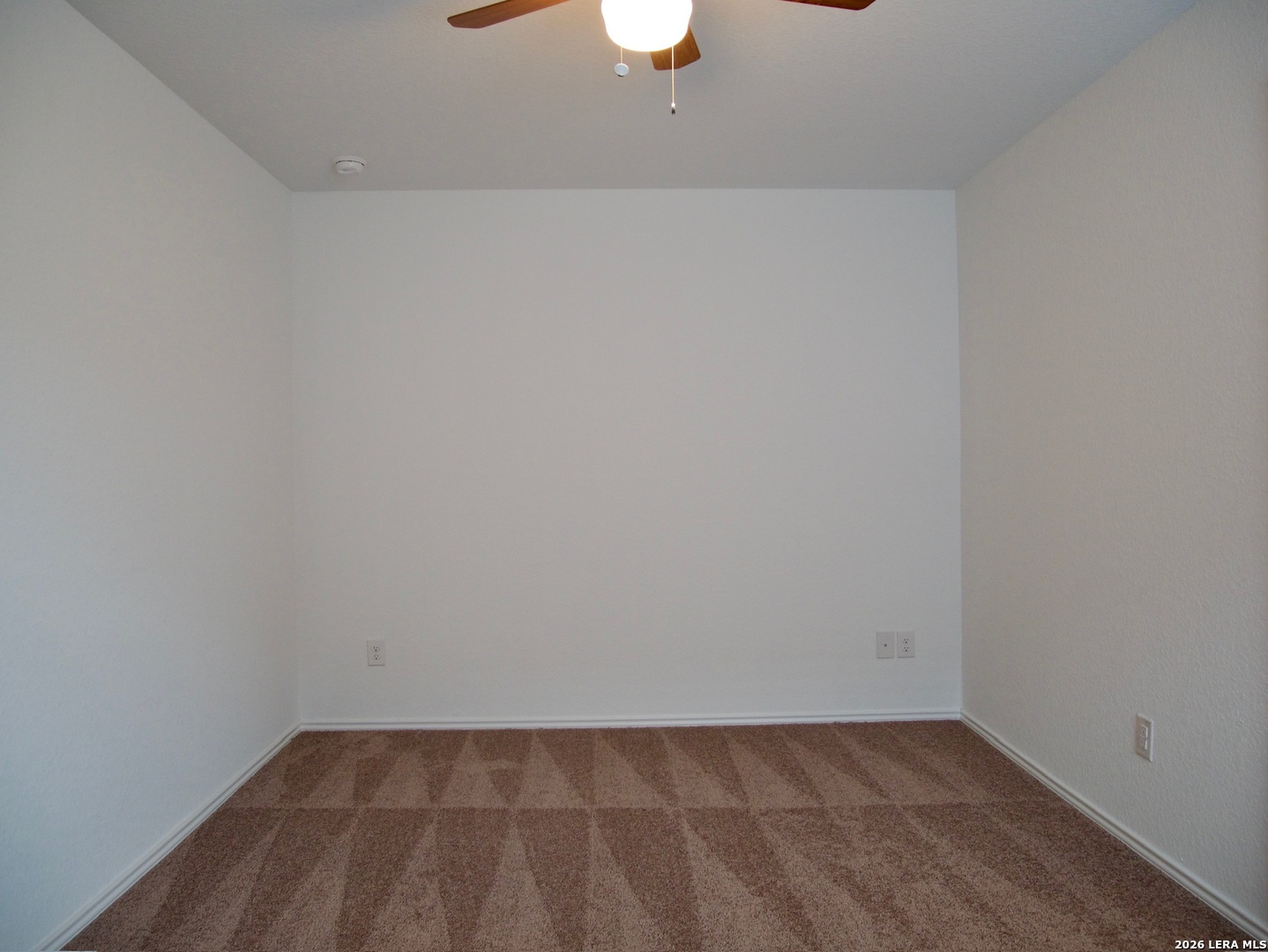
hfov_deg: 71.6
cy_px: 476
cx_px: 634
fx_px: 880
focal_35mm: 24
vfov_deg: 56.9
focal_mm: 12
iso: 400
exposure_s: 1/40
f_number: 4
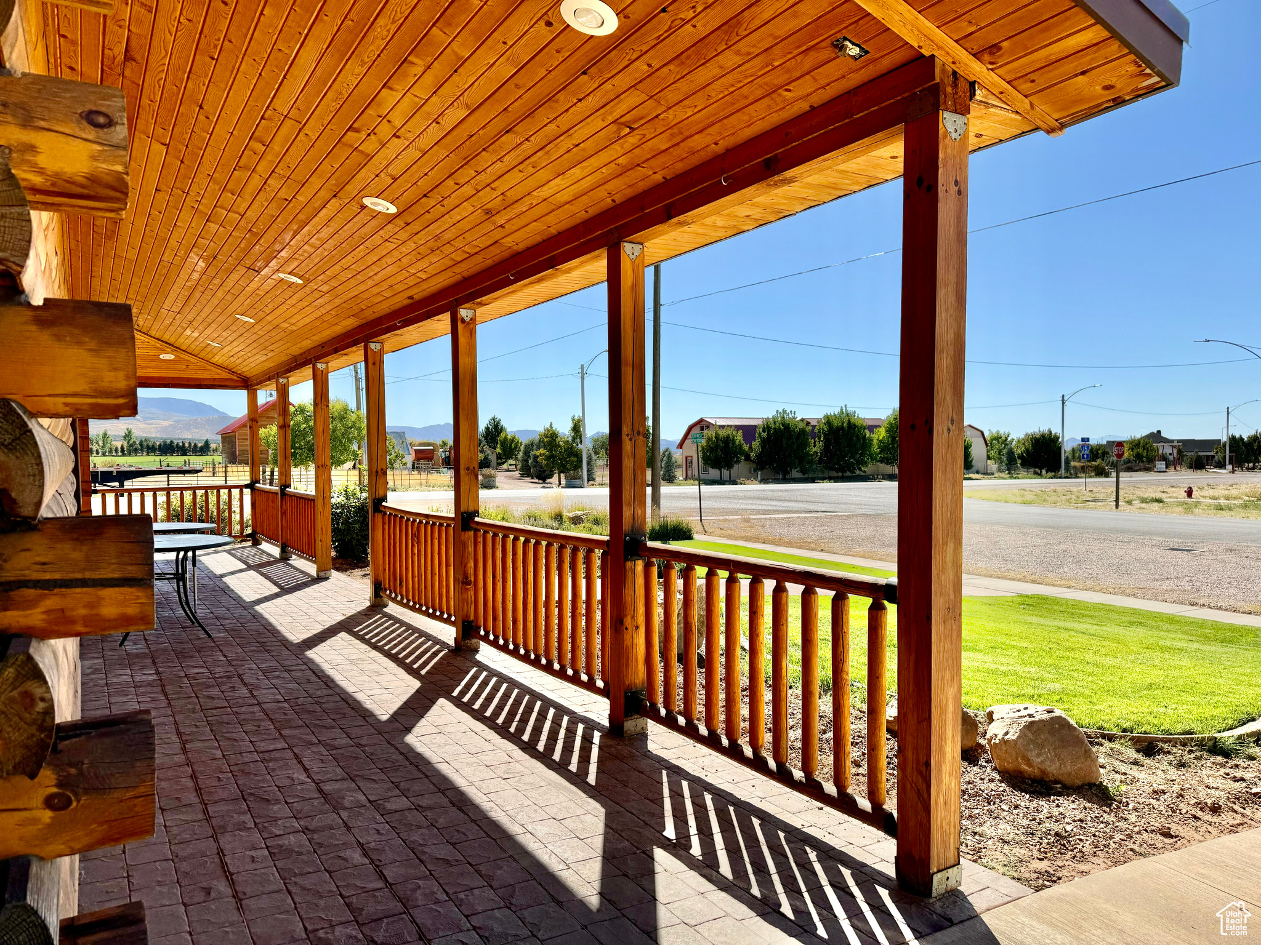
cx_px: 630
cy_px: 472
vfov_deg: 56.8
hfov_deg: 71.6
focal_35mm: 24
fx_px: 874
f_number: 1.78
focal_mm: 6.76
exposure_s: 1/5348
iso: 80
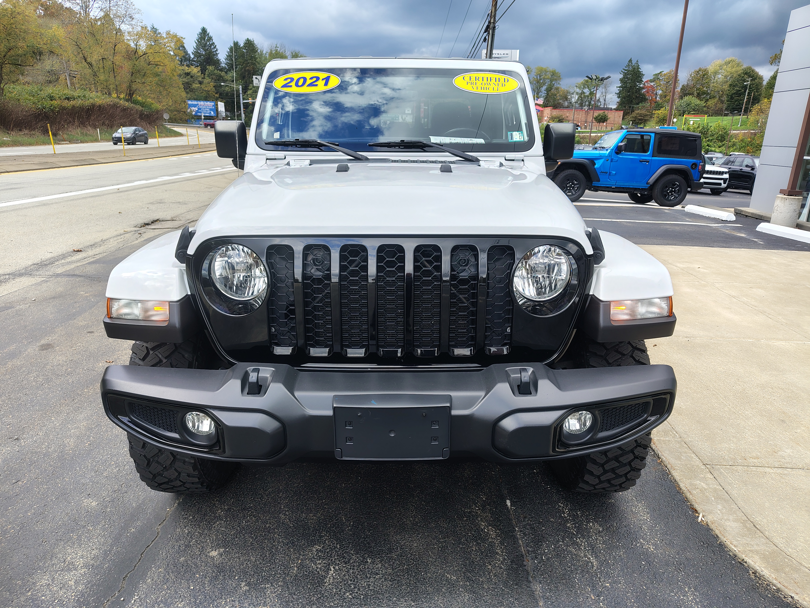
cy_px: 304
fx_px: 562
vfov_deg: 56.8
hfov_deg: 71.6
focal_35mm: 24
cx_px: 405
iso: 100
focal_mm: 5.56
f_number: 1.8
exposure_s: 1/306
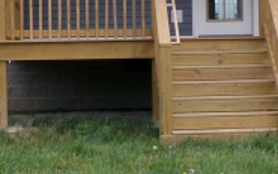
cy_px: 33
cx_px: 118
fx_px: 1069
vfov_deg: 9.3
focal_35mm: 141
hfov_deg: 14.8
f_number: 4
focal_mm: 6.6
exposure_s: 1/200
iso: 100
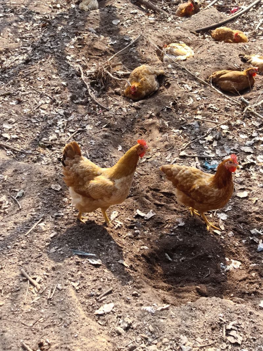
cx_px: 132
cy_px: 176
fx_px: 618
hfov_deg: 24.0
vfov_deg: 31.7
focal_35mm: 61
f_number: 2
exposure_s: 1/992
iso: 100
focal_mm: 5.75
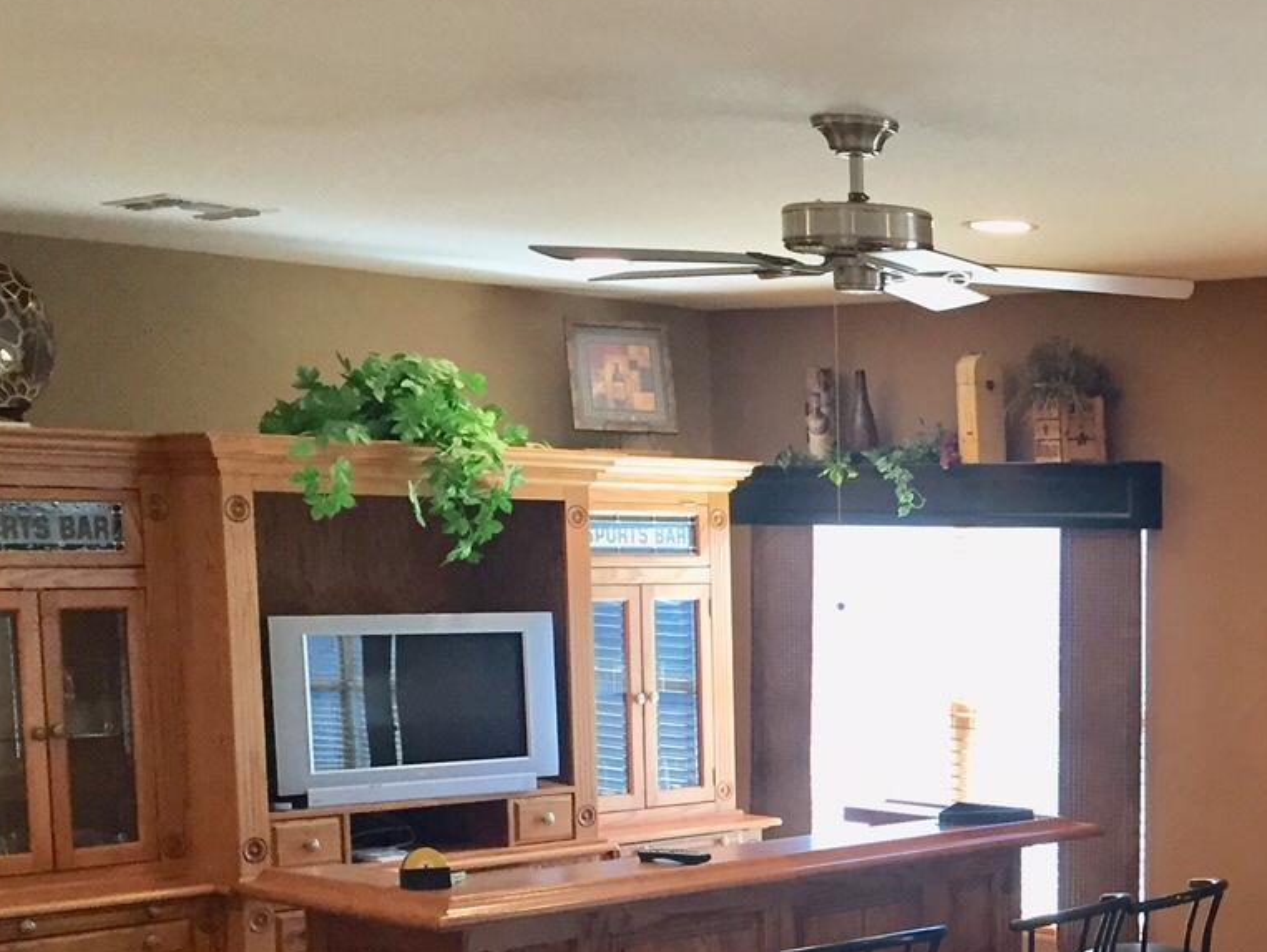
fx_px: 2270
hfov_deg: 28.9
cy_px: 912
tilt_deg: -7.8
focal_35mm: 62
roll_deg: -1.5
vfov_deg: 22.9
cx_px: 1312
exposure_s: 1/30
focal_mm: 4.15
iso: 125
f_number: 2.2
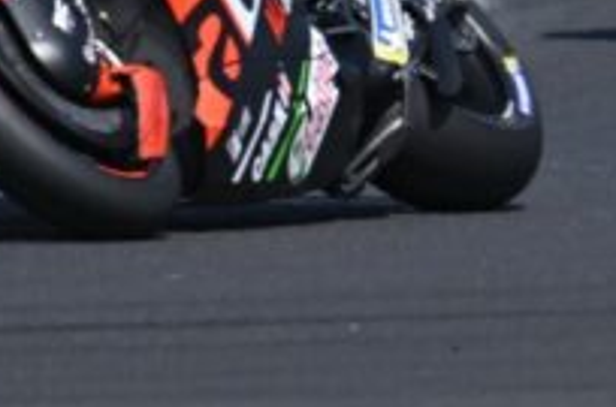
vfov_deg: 0.8
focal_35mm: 1811
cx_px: 486
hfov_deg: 1.1
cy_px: -354
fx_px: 30916
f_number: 6.3
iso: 125
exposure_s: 1/1250
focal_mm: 320
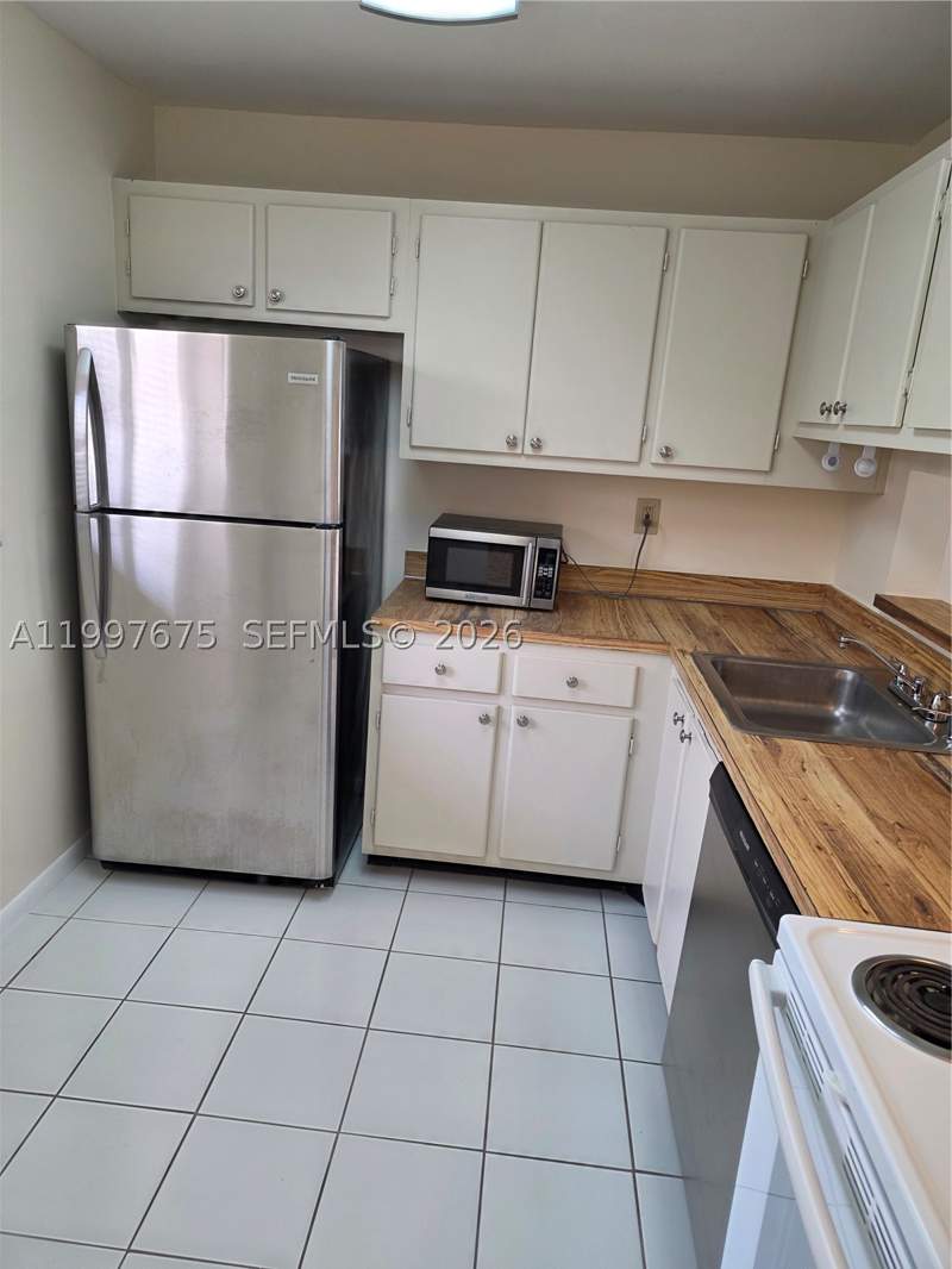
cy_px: 634
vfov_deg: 73.9
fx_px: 843
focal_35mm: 23
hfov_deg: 58.9
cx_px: 476
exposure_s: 1/120
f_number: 1.7
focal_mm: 6.3
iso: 100
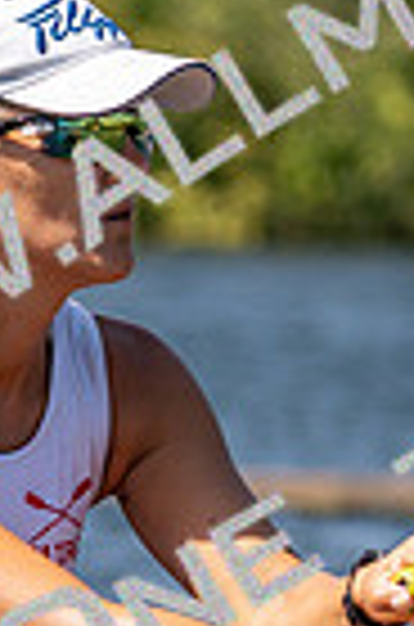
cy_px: 480
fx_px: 14510
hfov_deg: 1.6
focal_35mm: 837
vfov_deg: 2.5
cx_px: 189
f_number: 5.6
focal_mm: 200
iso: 250
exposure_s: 1/2000
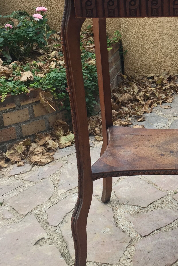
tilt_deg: -17.7
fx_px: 393
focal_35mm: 53
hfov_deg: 24.6
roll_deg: +2.7
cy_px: 85
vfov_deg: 37.1
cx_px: 169
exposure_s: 1/60
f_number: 2.2
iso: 40
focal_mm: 4.15
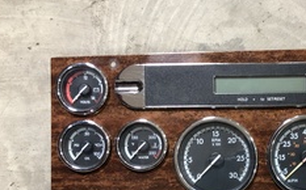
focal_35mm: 51
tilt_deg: -64.0
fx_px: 425
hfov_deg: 37.7
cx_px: 259
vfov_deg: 24.6
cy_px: 170
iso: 40
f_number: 1.8
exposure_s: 1/15
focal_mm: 4
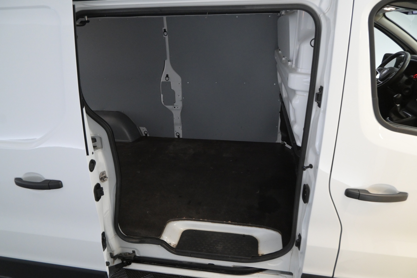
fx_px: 278
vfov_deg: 53.1
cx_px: 208
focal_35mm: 24
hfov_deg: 73.7
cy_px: 139
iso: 2500
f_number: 5
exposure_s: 1/100
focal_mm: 16
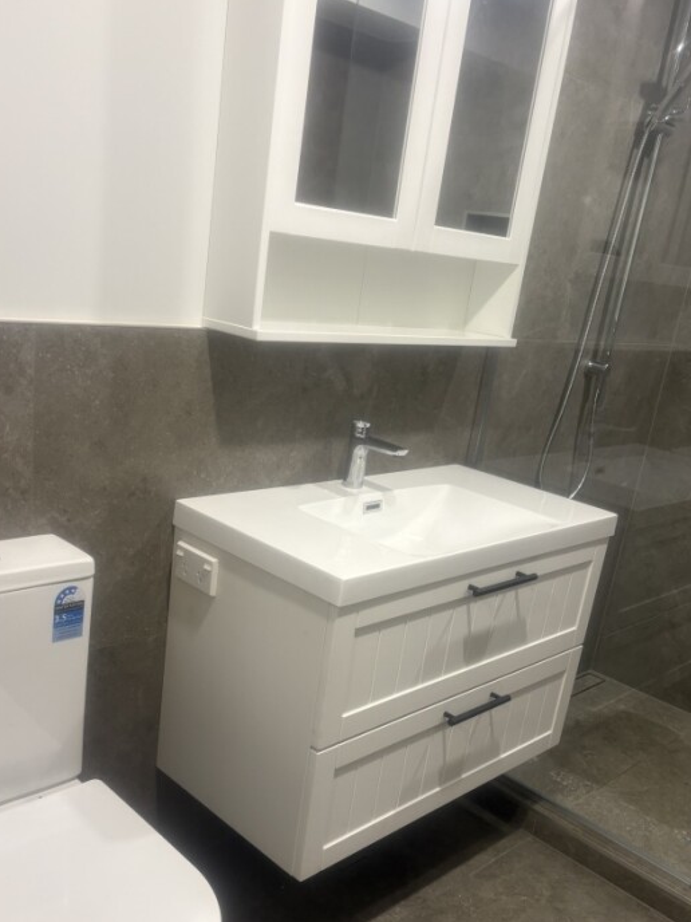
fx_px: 905
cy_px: 576
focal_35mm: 34
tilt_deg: -20.2
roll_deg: -8.1
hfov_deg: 41.7
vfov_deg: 53.4
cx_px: 307
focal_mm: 5.96
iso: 125
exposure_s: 1/50
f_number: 1.6
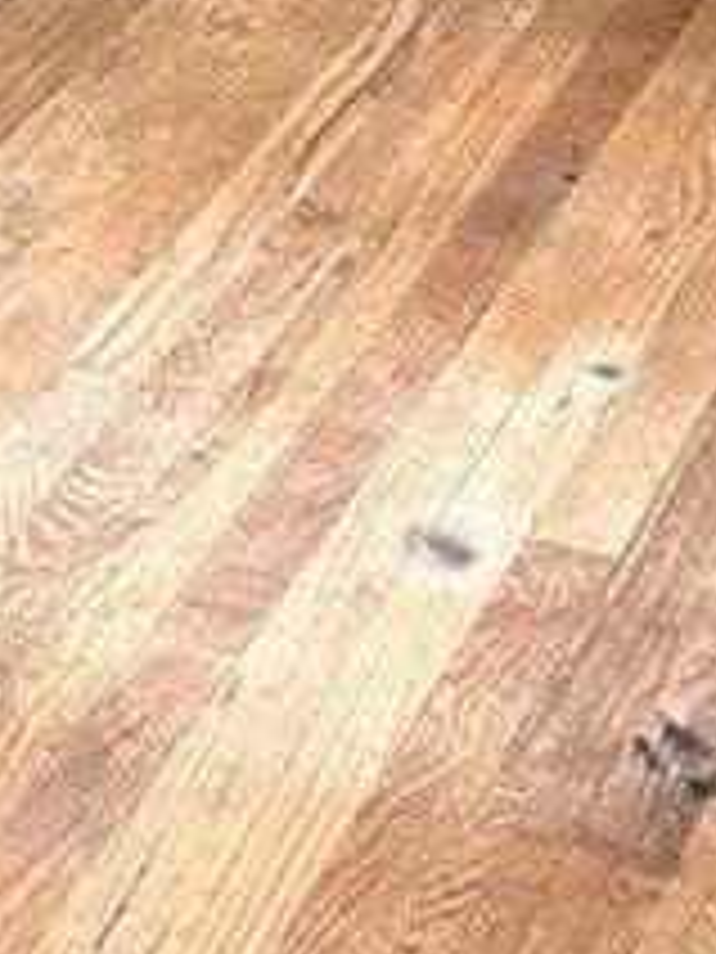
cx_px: 41
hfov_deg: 10.0
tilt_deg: -19.1
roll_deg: -2.1
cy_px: -364
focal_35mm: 147
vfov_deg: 12.9
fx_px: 4054
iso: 250
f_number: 1.5
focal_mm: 5.7
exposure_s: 1/60
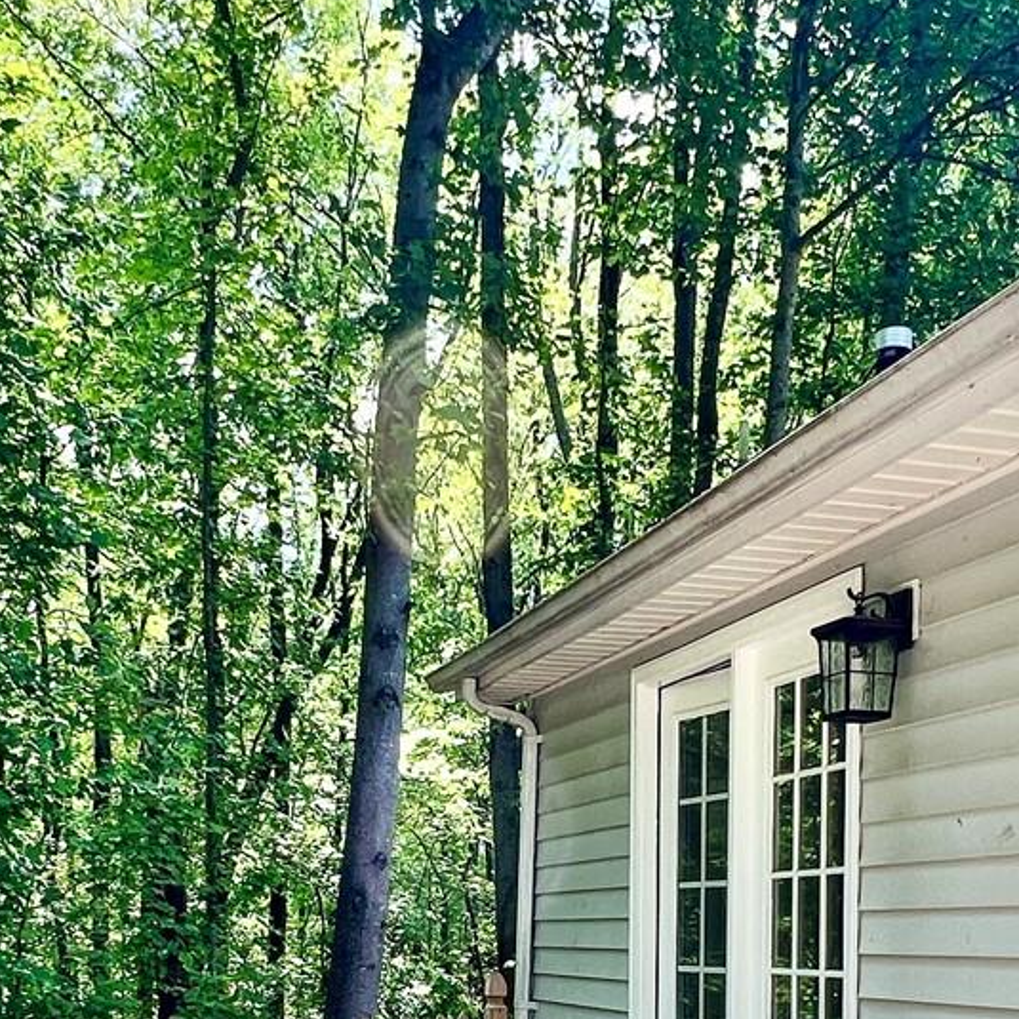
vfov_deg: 35.4
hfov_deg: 38.3
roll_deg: -0.1
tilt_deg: -1.9
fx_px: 1465
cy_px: 975
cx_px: 472
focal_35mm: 44
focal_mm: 1.57
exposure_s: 1/253
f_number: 1.8
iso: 32
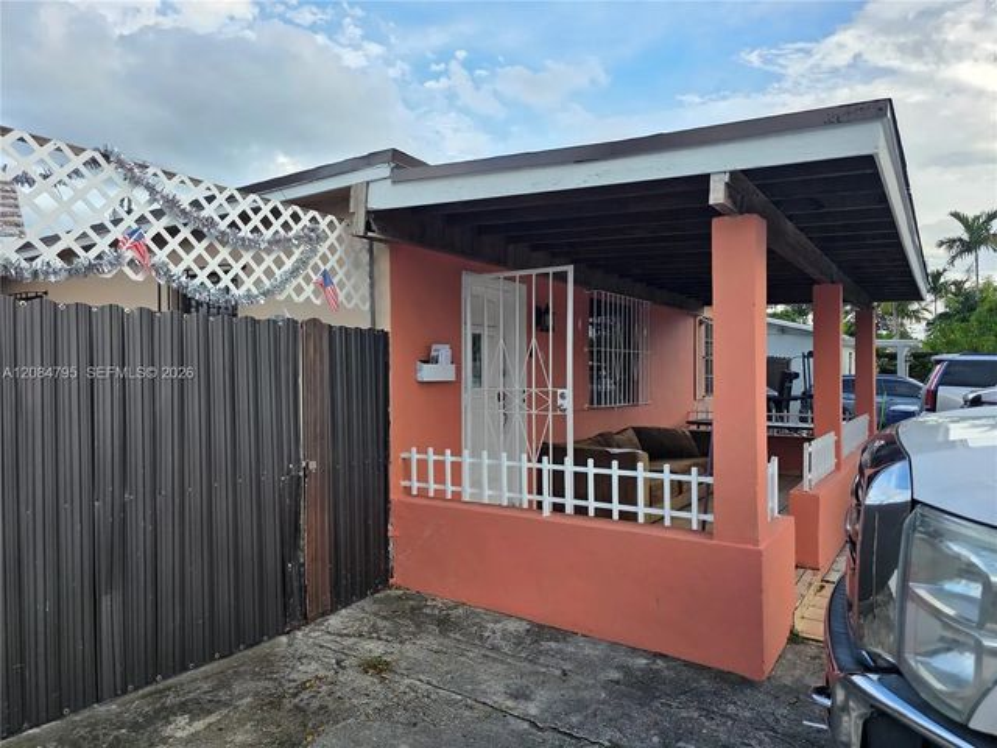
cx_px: 498
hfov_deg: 73.9
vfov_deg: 58.9
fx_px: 662
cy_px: 374
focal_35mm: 23
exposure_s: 1/359
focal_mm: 6.3
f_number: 1.7
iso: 25
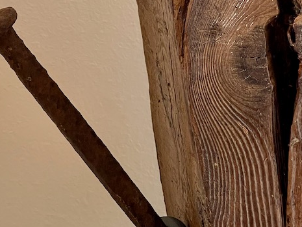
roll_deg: -1.2
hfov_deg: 14.0
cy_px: -79
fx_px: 1230
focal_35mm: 141
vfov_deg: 10.3
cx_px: 121
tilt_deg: -19.2
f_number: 2.2
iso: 250
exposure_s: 1/60
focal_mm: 7.5
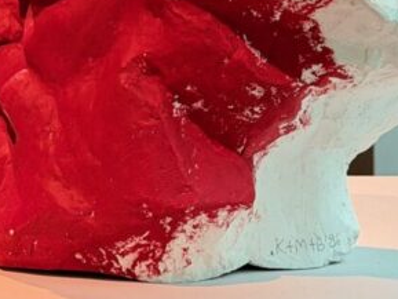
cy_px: -175
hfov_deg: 11.4
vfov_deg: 8.5
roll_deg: +0.3
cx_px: -83
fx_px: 1955
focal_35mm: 170
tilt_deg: +0.7
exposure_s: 1/33
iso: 320
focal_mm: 6.76
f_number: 1.78
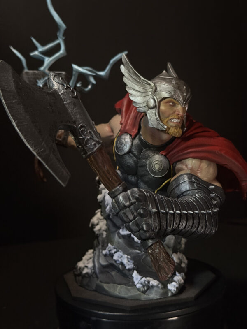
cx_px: 124
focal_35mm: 48
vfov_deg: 39.7
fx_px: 457
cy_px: 164
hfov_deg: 30.3
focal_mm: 6.76
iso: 400
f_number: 1.78
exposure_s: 1/40
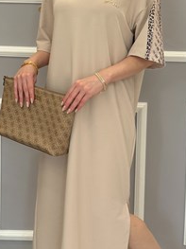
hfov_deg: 15.5
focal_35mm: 95
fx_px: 681
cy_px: 102
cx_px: 95
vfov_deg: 20.6
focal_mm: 6.76
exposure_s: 1/217
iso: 125
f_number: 1.78
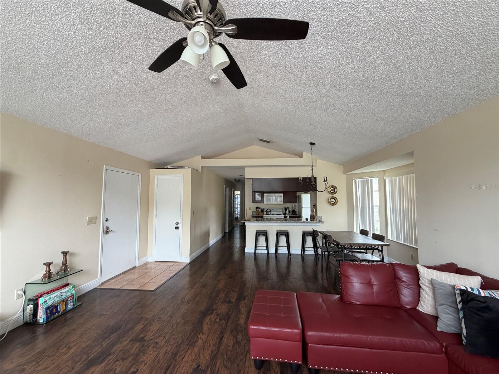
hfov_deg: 102.1
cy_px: 187
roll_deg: +0.6
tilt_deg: +3.8
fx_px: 202
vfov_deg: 85.7
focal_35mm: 14
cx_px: 250
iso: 250
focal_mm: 2.22
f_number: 2.2
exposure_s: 1/121
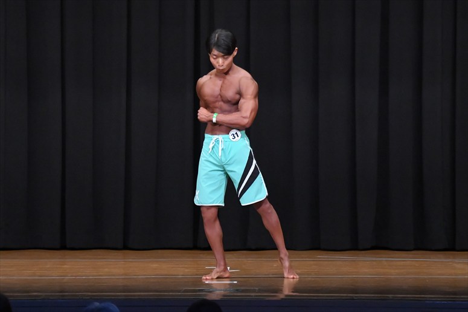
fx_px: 2924
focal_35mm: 225
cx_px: 234
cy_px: 156
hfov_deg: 9.2
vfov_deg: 6.1
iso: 8000
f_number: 5.6
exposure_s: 1/400
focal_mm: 150
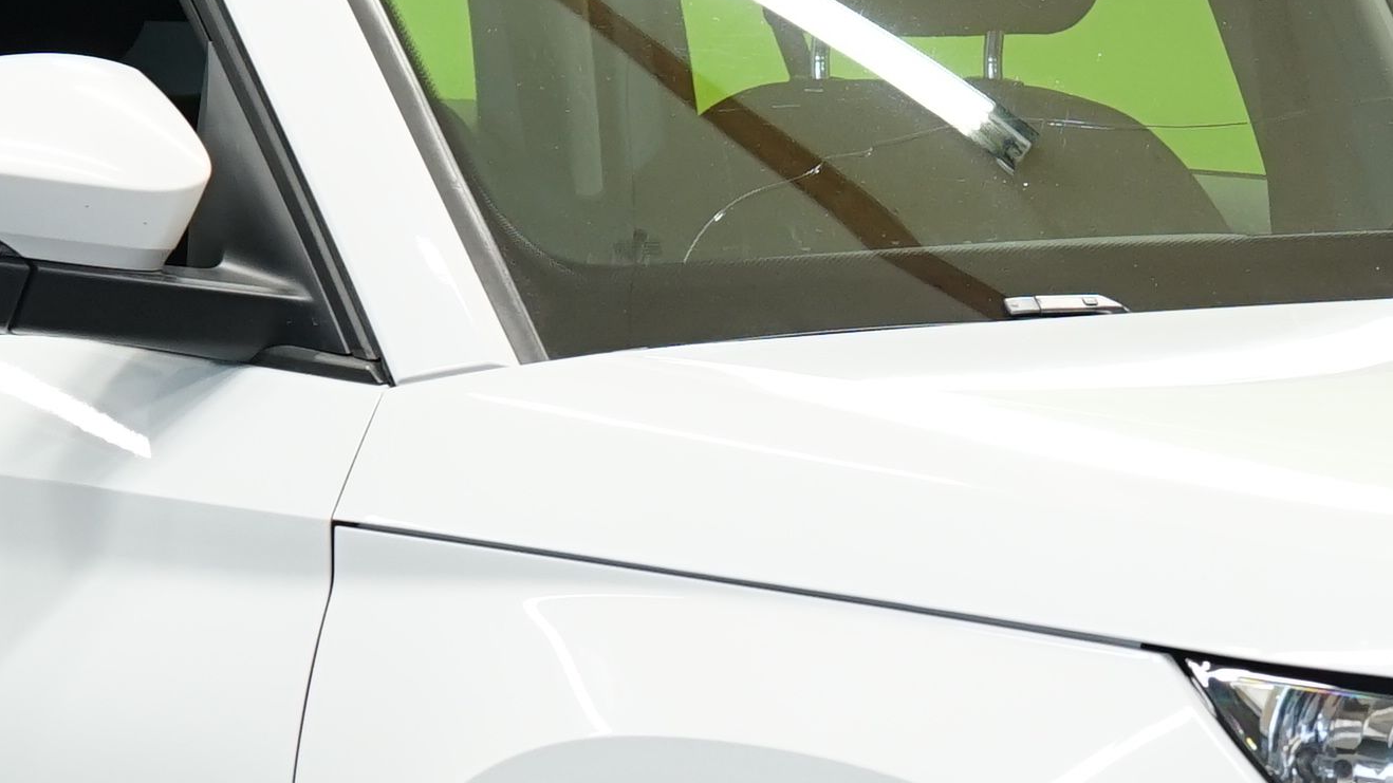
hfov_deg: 6.1
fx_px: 13037
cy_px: 749
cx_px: 1090
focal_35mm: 353
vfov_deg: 3.4
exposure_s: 1/15
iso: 500
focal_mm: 74
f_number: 5.6
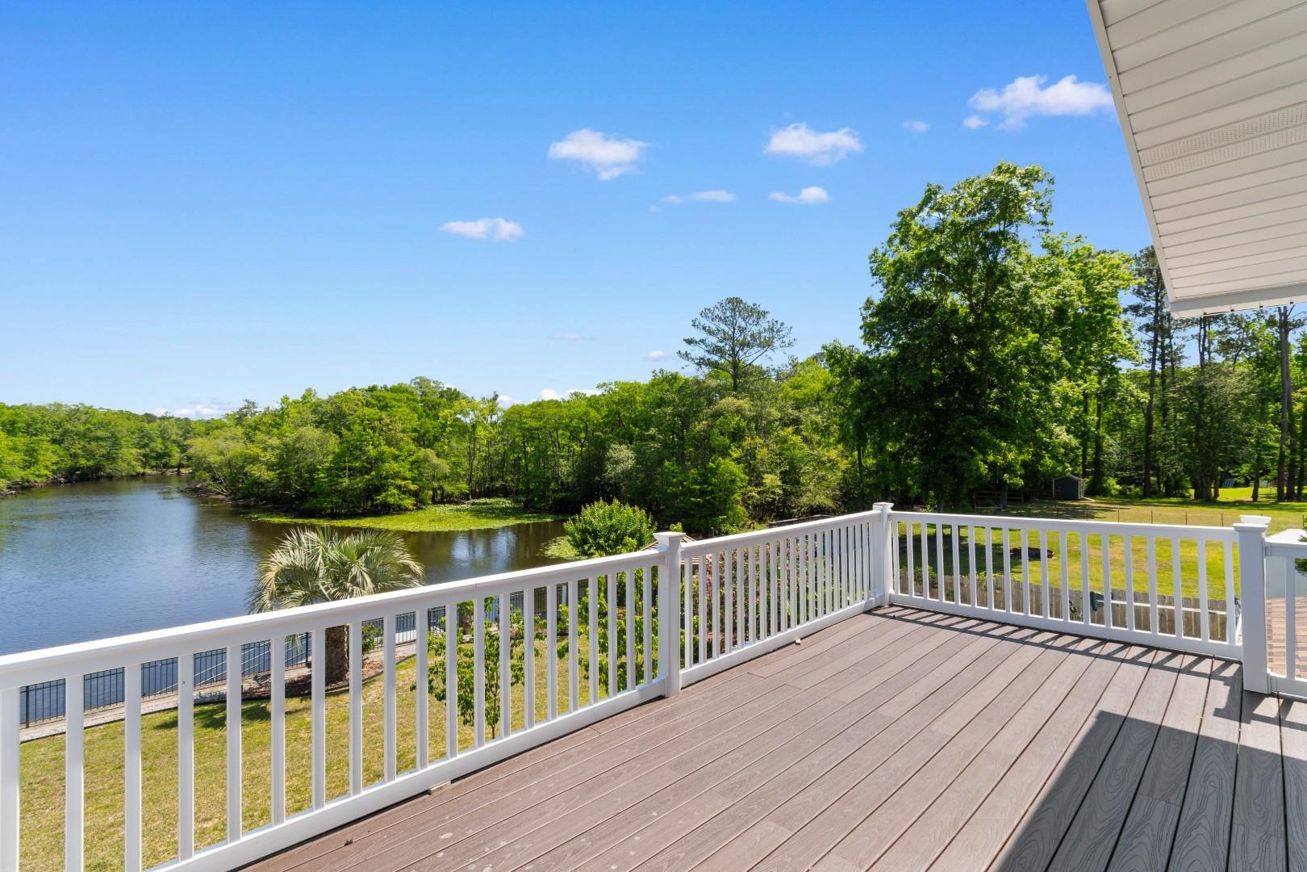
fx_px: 545
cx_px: 654
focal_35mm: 15
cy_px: 436
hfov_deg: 100.4
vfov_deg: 77.3
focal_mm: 10
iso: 100
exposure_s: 1/200
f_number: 7.1
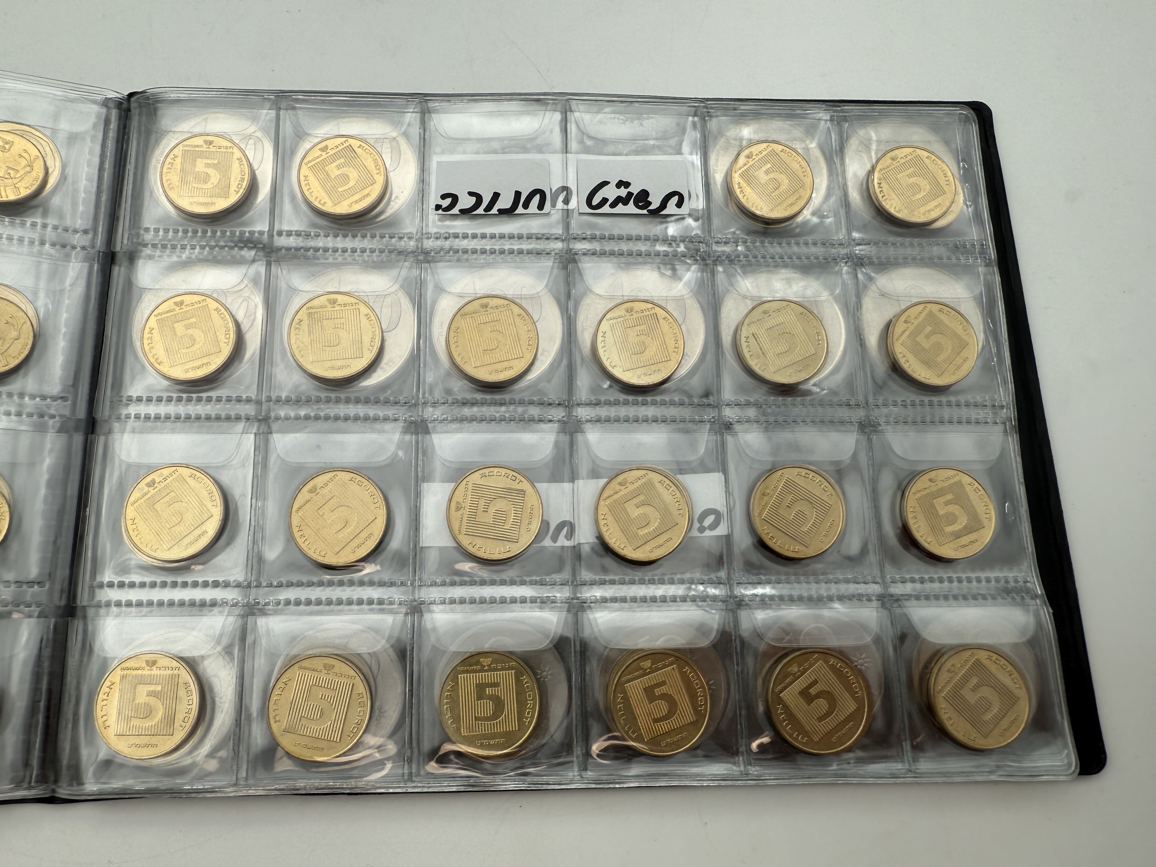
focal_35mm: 24
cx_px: 578
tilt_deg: -75.1
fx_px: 801
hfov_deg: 71.6
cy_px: 434
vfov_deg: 56.8
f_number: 2.2
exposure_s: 1/295
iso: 40
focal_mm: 2.22
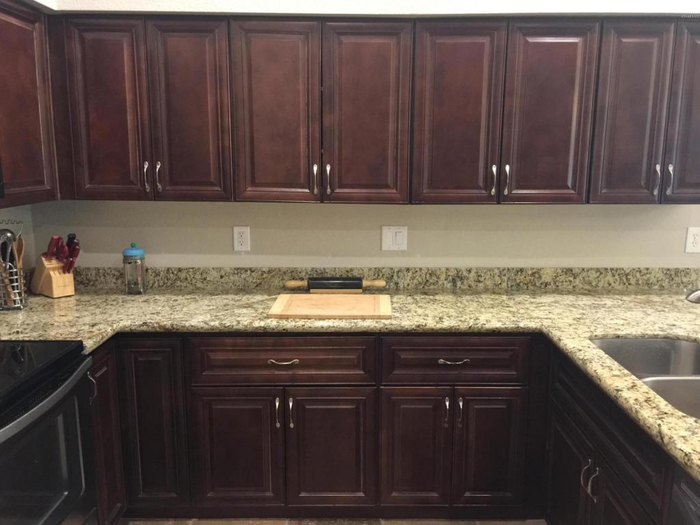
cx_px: 350
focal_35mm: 29
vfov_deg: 48.2
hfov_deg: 61.7
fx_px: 586
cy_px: 262
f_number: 2.2
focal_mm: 4.15
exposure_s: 1/10
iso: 125
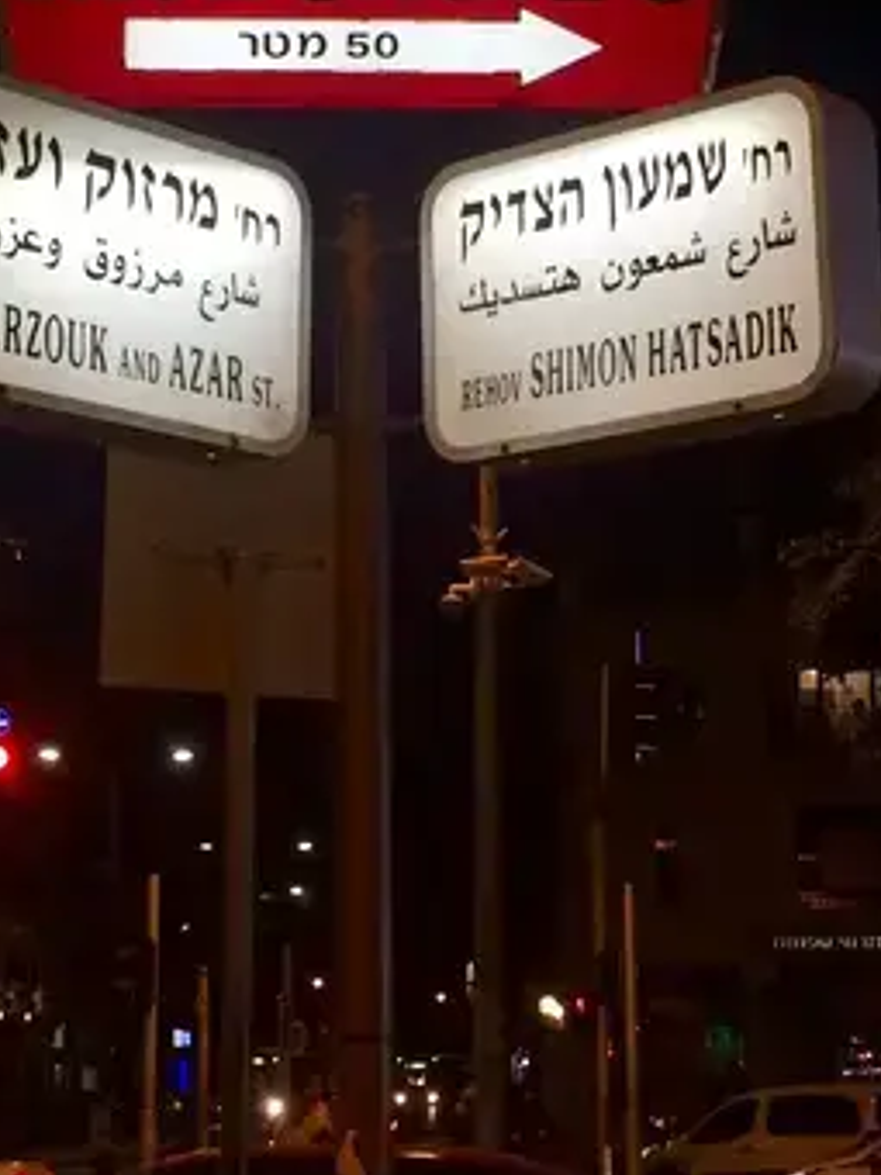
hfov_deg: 18.7
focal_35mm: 79
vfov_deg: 24.6
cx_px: 440
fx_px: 2681
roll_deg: +1.7
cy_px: 437
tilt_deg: +14.7
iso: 80
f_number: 2.2
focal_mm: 4.15
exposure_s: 1/33
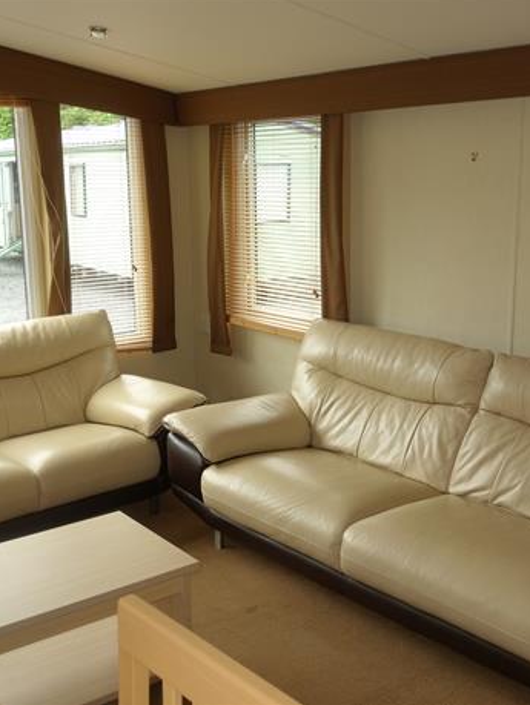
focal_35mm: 41
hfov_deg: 35.2
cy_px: 349
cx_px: 240
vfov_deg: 45.7
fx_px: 836
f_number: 4
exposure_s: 1/125
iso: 125
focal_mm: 10.4
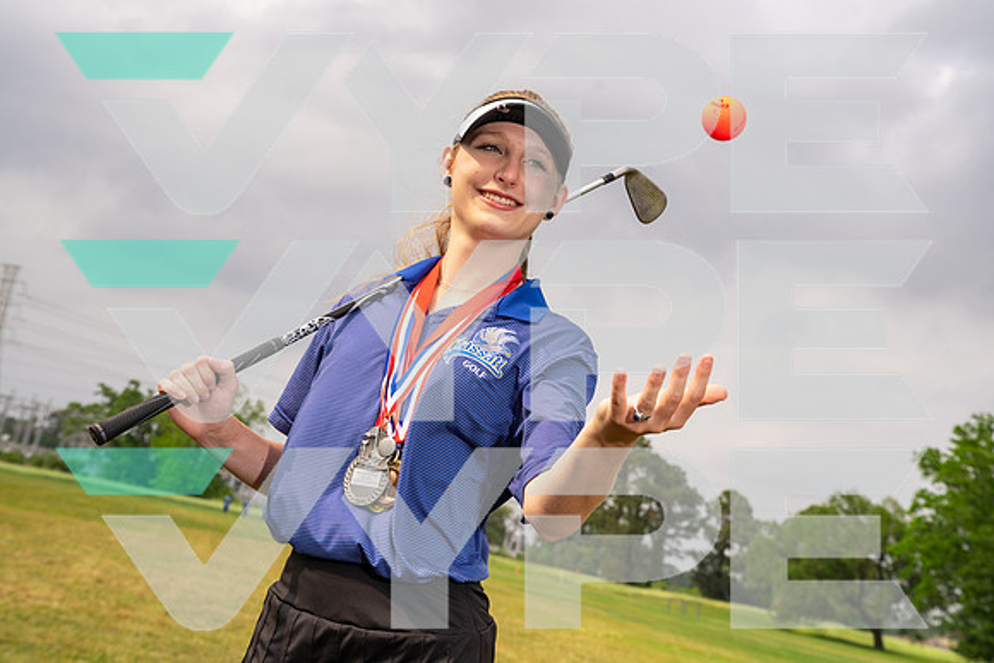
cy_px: 332
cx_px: 497
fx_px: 1436
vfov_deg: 26.0
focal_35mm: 52
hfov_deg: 38.2
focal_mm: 52
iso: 100
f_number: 8
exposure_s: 1/250
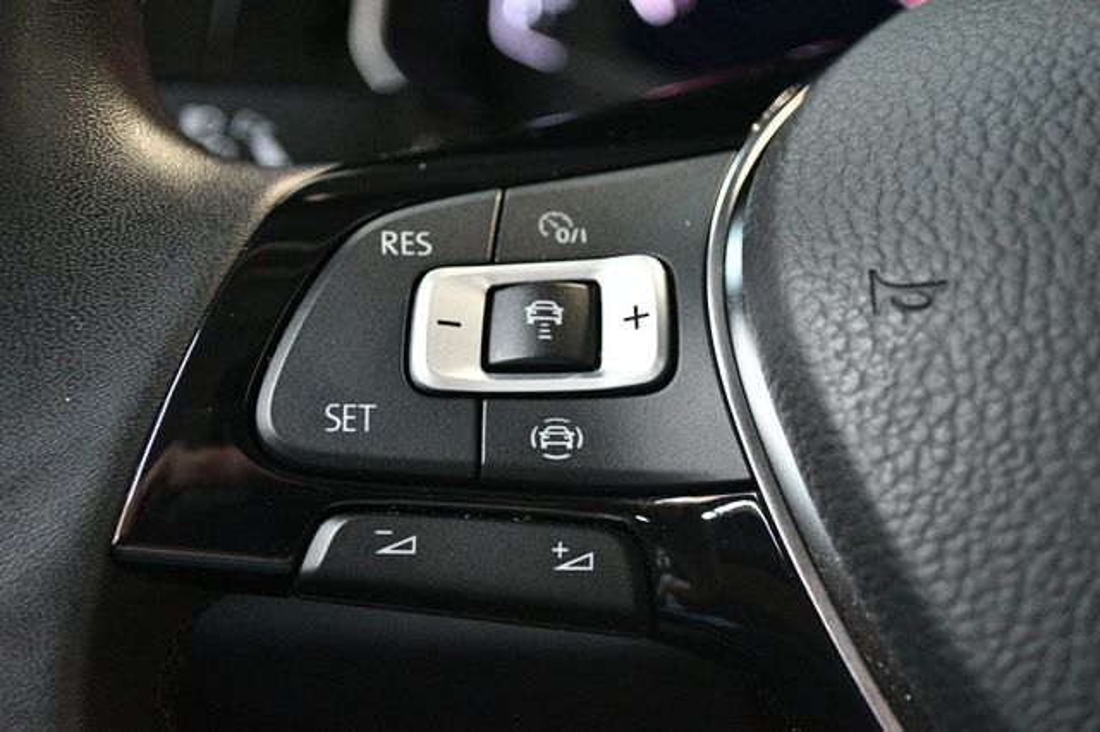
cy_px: 366
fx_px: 1588
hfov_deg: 38.2
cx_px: 550
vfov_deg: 26.0
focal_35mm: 52
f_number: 5
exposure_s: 1/60
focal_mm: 35
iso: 8000
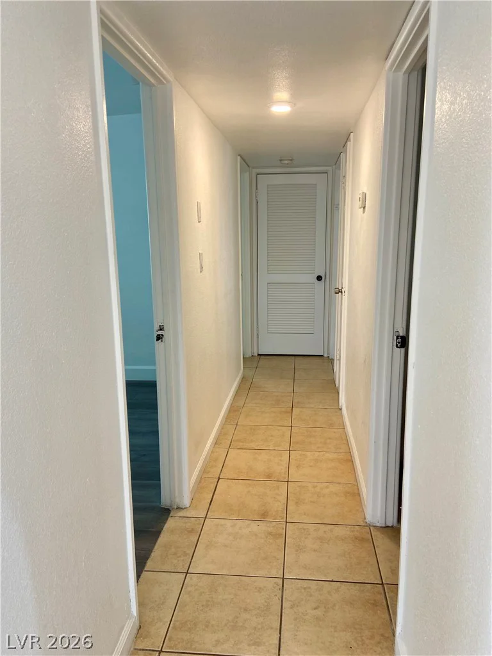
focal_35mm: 26
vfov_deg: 67.3
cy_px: 328
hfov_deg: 53.1
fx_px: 493
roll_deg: +0.8
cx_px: 246
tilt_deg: -11.2
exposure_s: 1/60
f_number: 1.8
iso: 64
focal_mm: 4.25
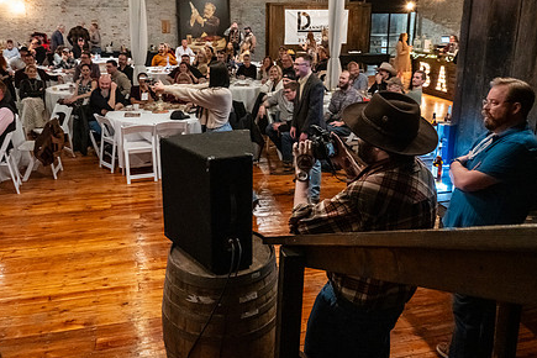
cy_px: 136
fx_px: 477
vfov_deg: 40.9
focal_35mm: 32
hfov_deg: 58.7
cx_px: 252
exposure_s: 1/40
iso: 6400
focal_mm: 24
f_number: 6.3
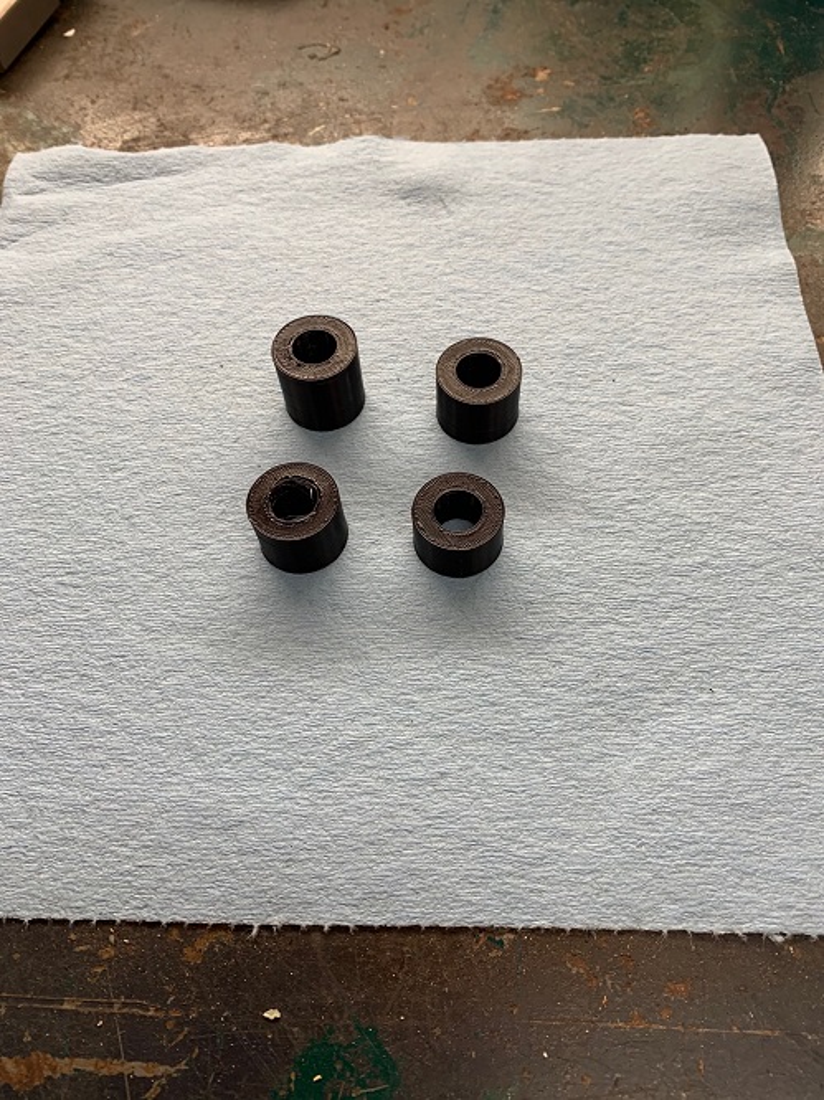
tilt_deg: -60.0
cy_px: 550
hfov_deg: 53.0
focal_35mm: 26
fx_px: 826
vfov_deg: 67.3
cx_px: 412
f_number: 1.8
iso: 50
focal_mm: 4.25
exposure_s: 1/120
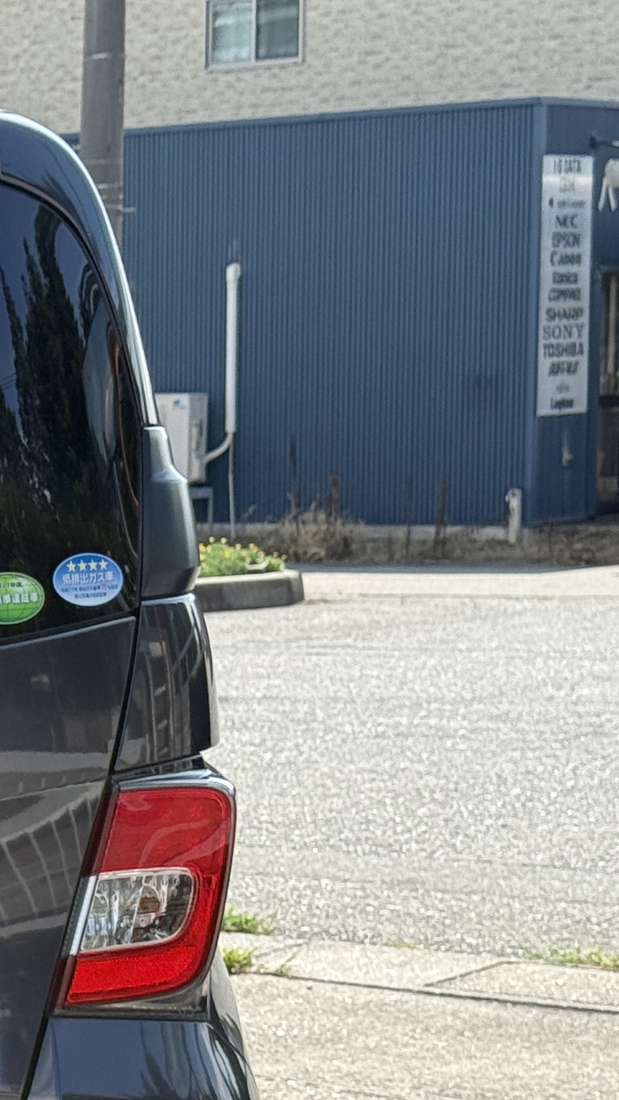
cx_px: -599
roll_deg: +1.3
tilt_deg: -7.8
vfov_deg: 17.4
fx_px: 3560
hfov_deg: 9.3
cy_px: 872
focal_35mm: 122
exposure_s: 1/1838
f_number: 1.78
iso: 64
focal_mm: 6.76
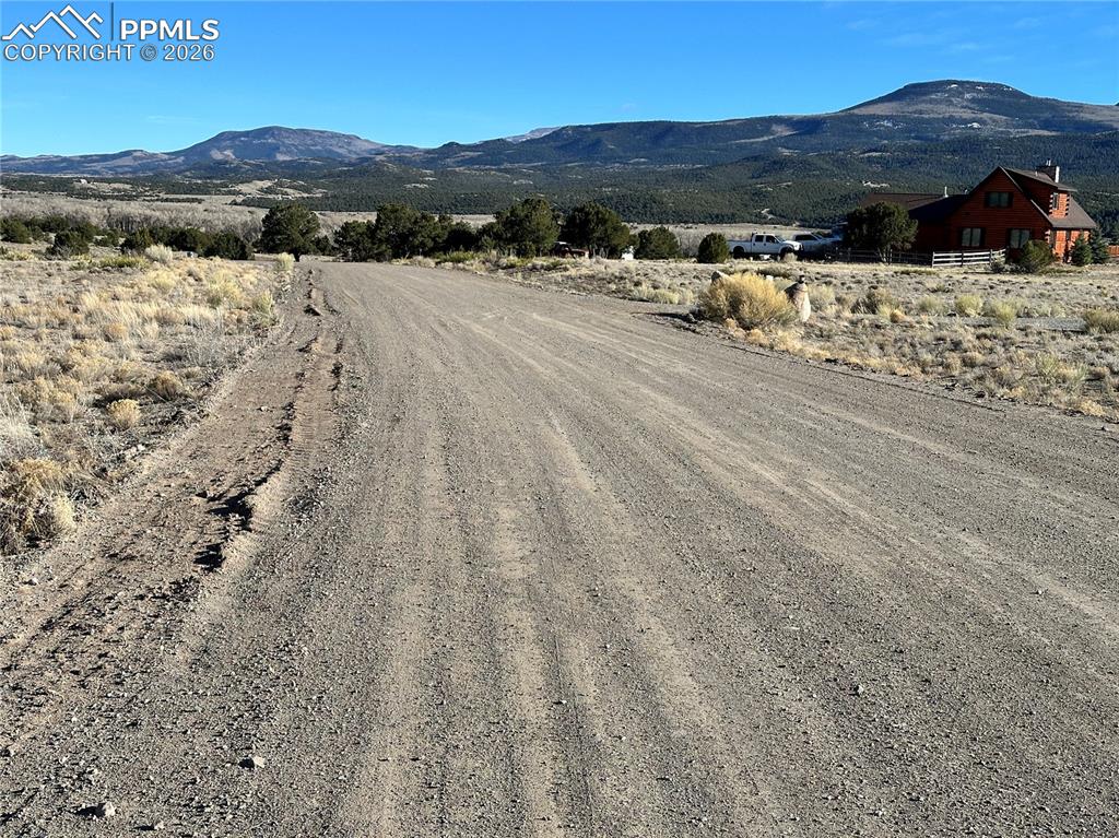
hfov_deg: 39.7
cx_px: 560
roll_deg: -1.5
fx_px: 1551
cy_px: 419
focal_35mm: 48
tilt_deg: -8.0
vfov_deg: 30.2
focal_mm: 6.86
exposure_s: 1/3731
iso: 64
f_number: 1.78
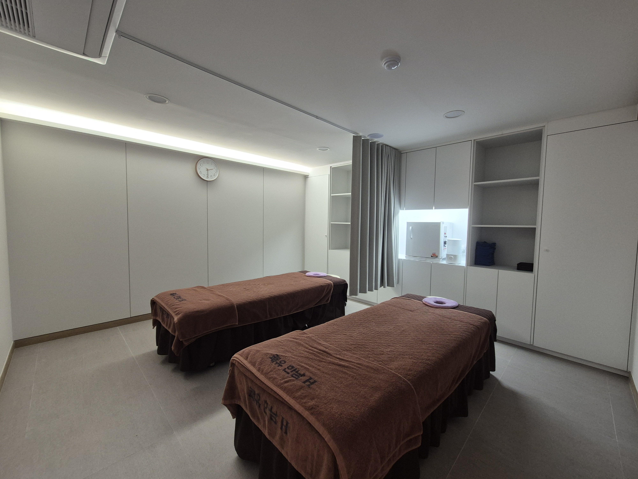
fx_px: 240
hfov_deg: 106.2
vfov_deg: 89.9
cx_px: 319
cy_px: 240
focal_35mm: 13
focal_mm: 2.2
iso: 250
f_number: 2.2
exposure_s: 1/60
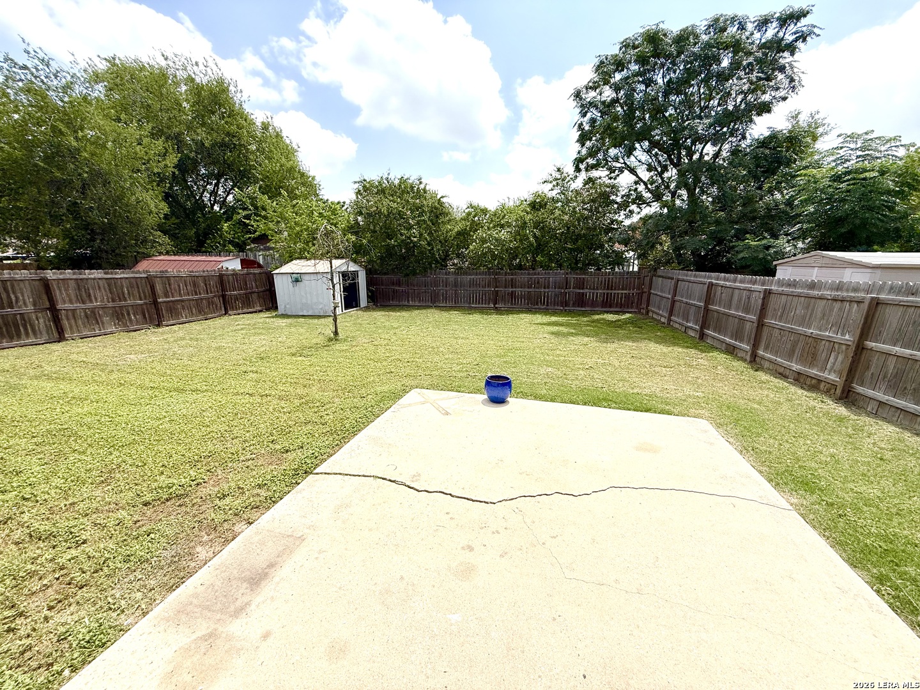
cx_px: 460
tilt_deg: -13.8
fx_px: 372
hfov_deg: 102.1
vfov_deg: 85.7
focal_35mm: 14
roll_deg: +0.0
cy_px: 345
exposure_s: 1/2717
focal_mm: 2.22
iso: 50
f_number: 2.2
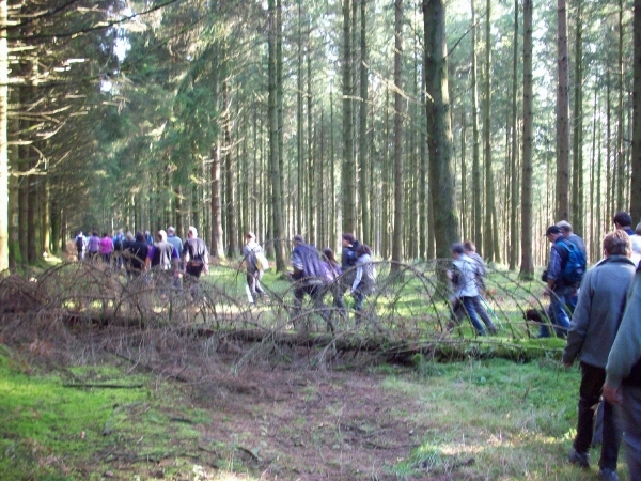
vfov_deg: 38.7
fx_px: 685
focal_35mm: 37
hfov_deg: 50.1
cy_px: 240
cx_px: 320
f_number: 2.8
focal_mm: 6.2
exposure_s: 1/16.1
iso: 160
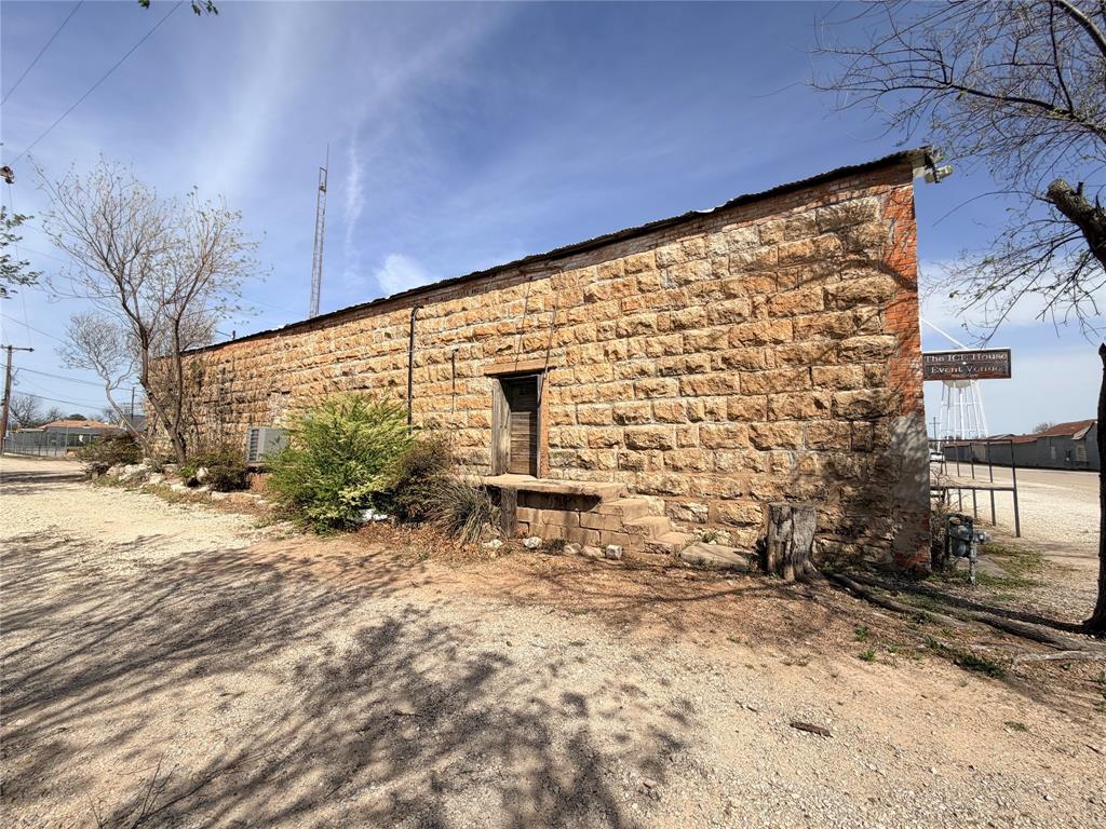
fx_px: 447
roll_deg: -0.5
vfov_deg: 85.7
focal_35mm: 14
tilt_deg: +5.0
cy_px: 414
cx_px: 553
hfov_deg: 102.1
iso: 20
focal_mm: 2.22
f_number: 2.2
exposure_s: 1/970
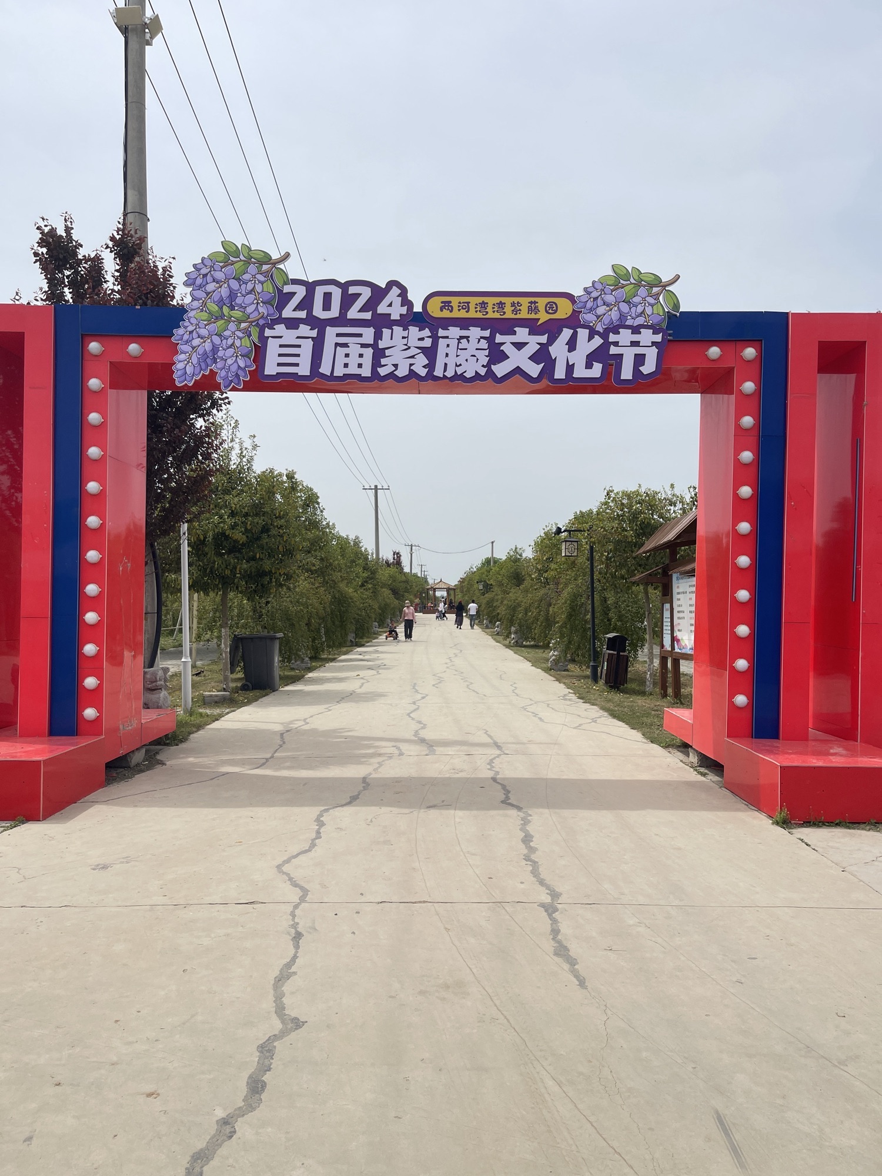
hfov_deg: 54.9
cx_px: 441
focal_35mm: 25
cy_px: 588
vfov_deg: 69.4
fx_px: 849
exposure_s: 1/4525
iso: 32
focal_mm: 5.1
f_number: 1.6
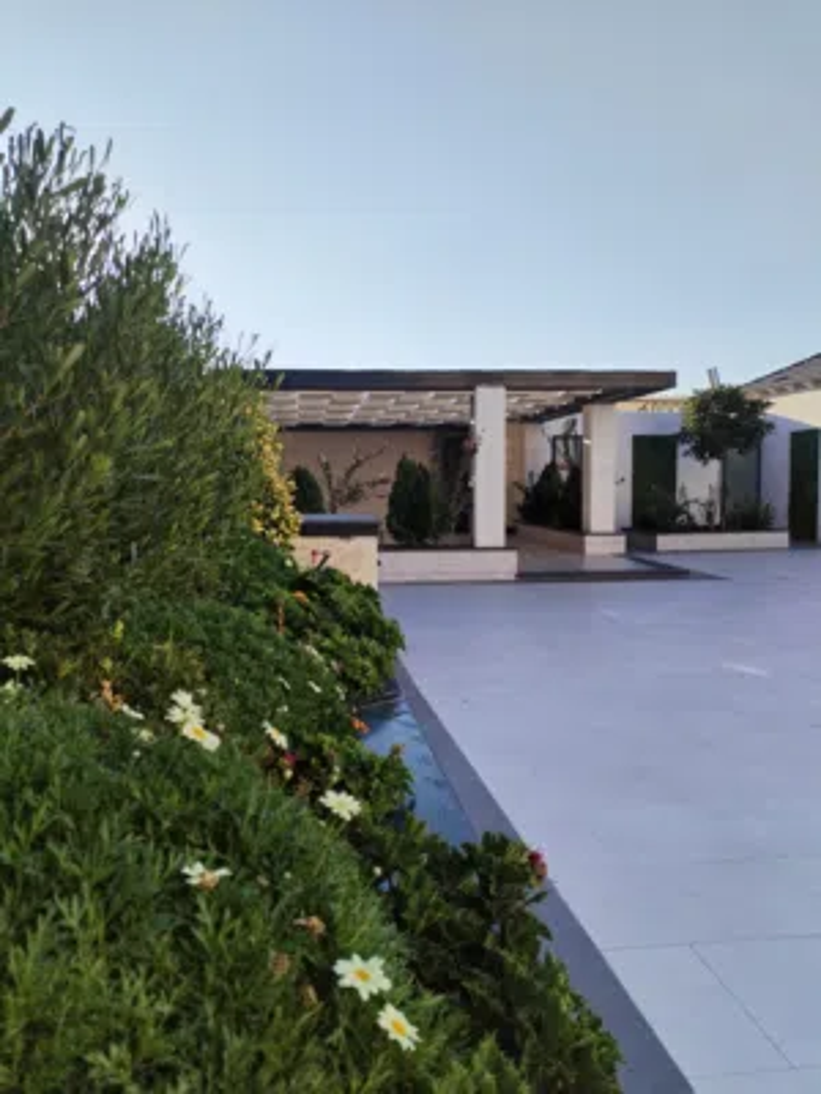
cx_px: 410
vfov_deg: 61.7
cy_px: 547
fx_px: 917
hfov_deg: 48.2
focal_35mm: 29
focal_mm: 4.75
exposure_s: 1/1263
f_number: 1.8
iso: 100
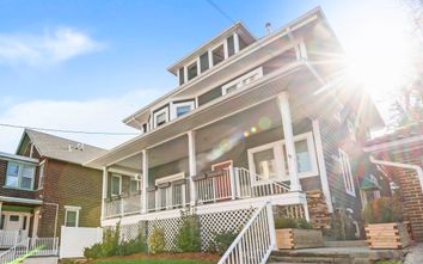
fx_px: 265
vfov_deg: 51.8
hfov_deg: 76.2
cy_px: 179
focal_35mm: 23
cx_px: 166
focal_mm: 16
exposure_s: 1/200
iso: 800
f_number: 18
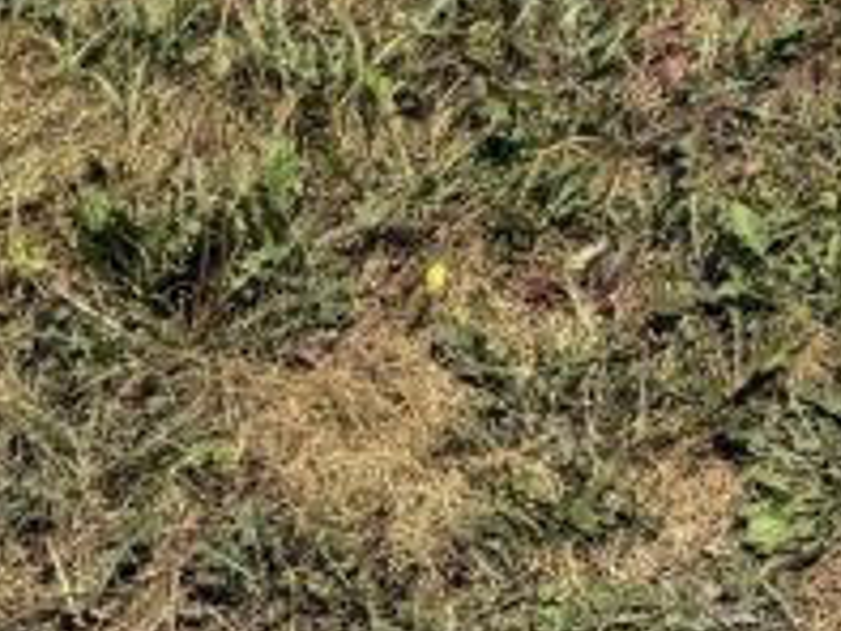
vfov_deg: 10.6
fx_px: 3160
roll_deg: +1.4
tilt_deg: -15.6
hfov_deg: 13.4
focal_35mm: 130
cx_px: 1586
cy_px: -576
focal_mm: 6.76
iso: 80
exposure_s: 1/4608
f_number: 1.78
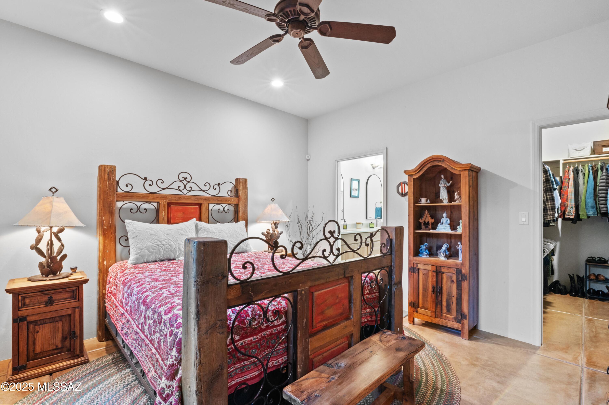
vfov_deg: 73.7
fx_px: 270
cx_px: 304
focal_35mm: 16
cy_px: 202
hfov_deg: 96.8
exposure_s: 1.6
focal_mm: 16
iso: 800
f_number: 22
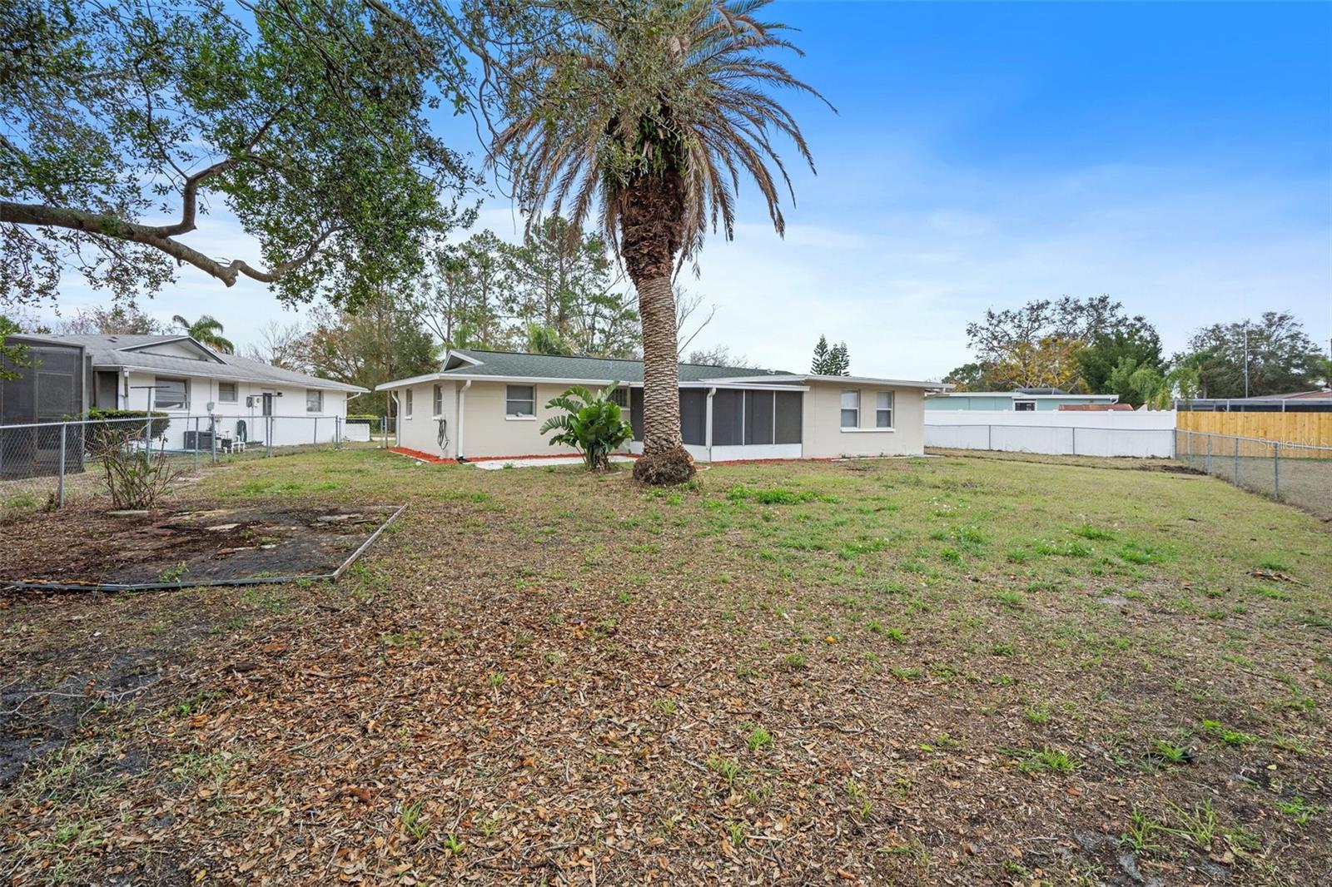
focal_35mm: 16
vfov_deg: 73.7
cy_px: 444
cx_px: 666
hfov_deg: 96.7
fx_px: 592
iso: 400
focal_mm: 16
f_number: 8
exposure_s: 1/125
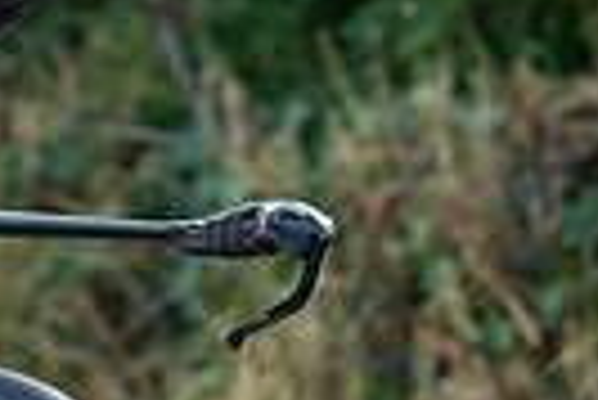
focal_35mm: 874
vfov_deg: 1.6
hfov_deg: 2.4
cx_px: -220
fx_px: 14534
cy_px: -11
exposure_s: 1/1000
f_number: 3.5
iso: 1000
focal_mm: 200
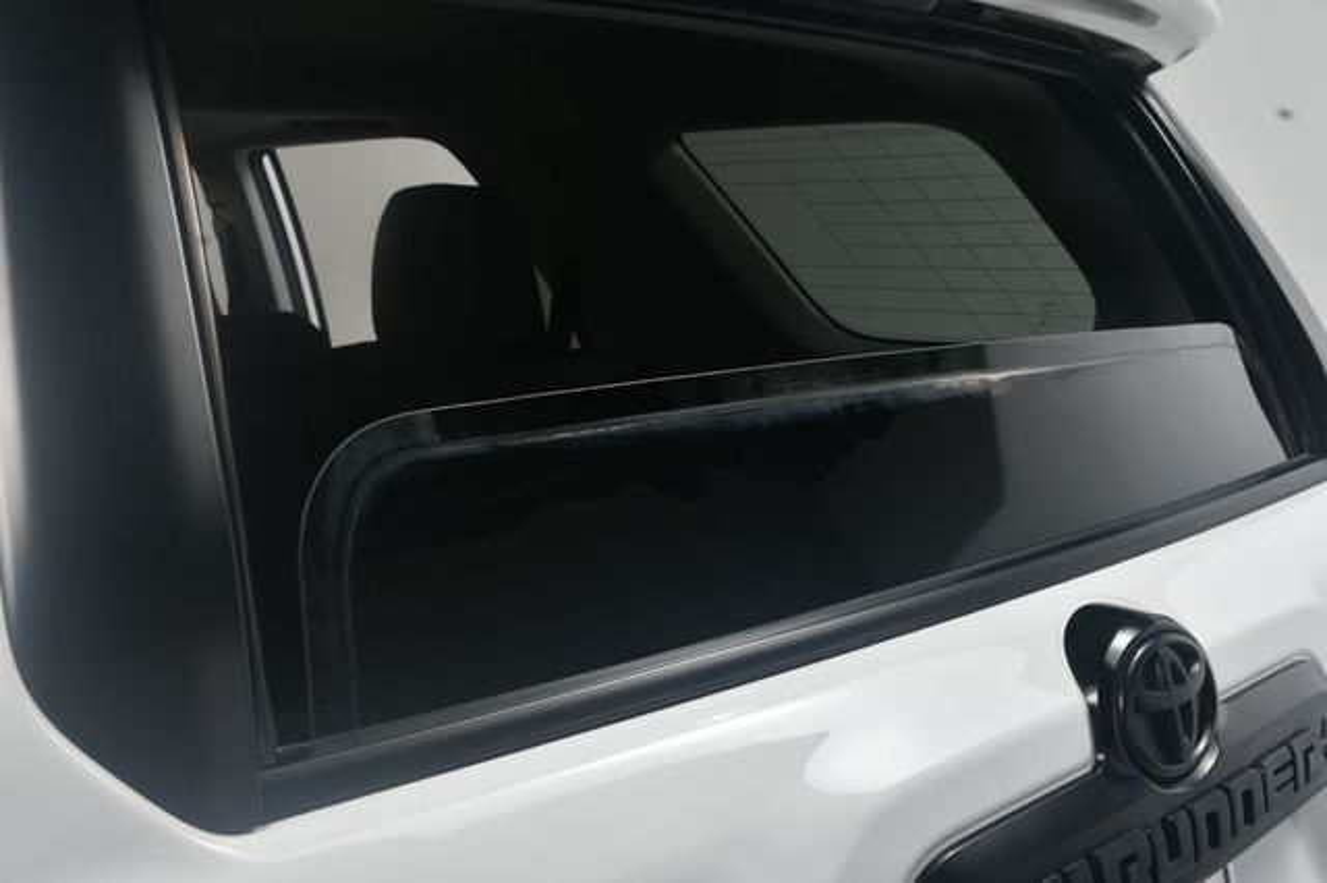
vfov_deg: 33.4
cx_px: 664
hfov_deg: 48.5
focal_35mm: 40
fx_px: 1474
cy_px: 442
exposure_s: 1/160
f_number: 14
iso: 100
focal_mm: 27
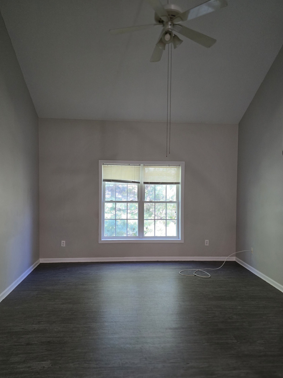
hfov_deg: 56.8
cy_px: 194
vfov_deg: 71.6
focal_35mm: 24
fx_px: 262
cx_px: 138
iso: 400
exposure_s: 1/120
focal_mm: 6.3
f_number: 1.7
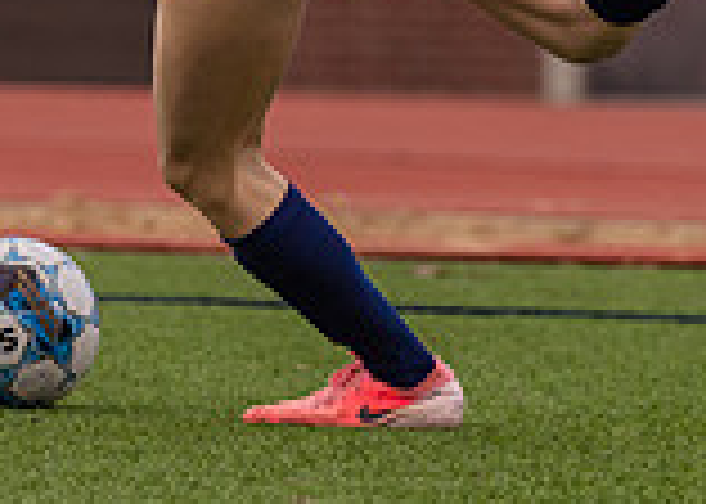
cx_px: 396
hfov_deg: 3.2
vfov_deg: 2.3
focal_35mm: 628
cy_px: -575
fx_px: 12587
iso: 400
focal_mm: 132
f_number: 2.8
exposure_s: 1/1250
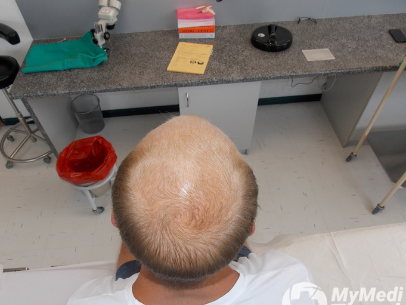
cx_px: 184
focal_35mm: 27
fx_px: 317
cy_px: 158
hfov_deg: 65.2
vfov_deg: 51.4
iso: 80
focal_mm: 4
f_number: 3.1
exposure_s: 1/60
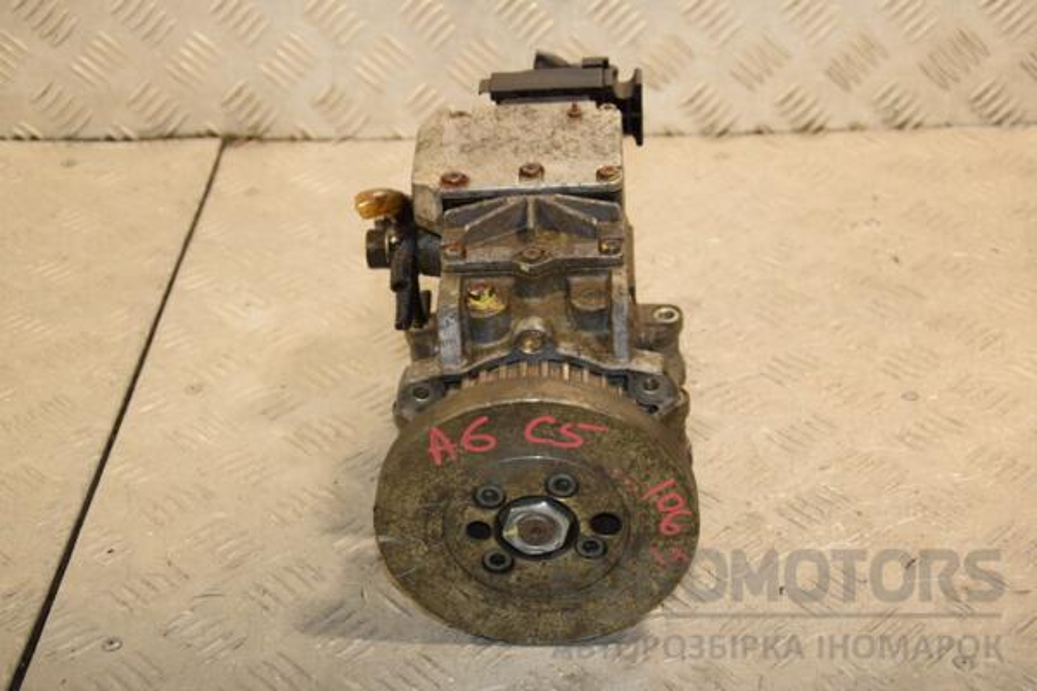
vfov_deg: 21.6
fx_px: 1815
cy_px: 346
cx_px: 518
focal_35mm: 63
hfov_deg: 31.9
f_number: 5.6
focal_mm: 42
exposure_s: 1/200
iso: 800
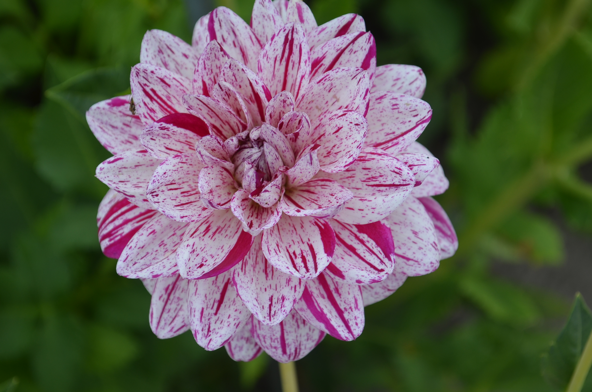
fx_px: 1354
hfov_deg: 24.7
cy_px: 196
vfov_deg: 16.5
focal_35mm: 82
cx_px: 296
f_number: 8
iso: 200
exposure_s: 1/250
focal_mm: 55
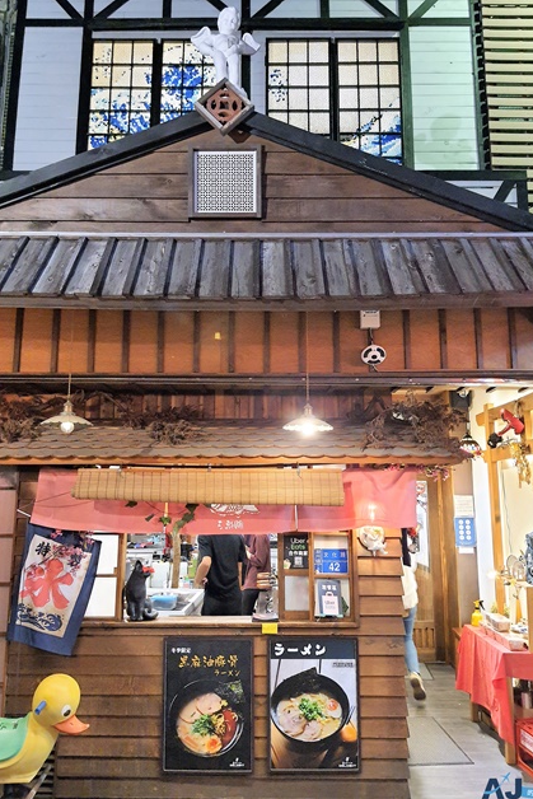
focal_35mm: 28
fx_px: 621
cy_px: 388
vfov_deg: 65.4
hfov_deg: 46.4
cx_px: 267
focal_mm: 4.32
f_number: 1.7
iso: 500
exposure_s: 1/40
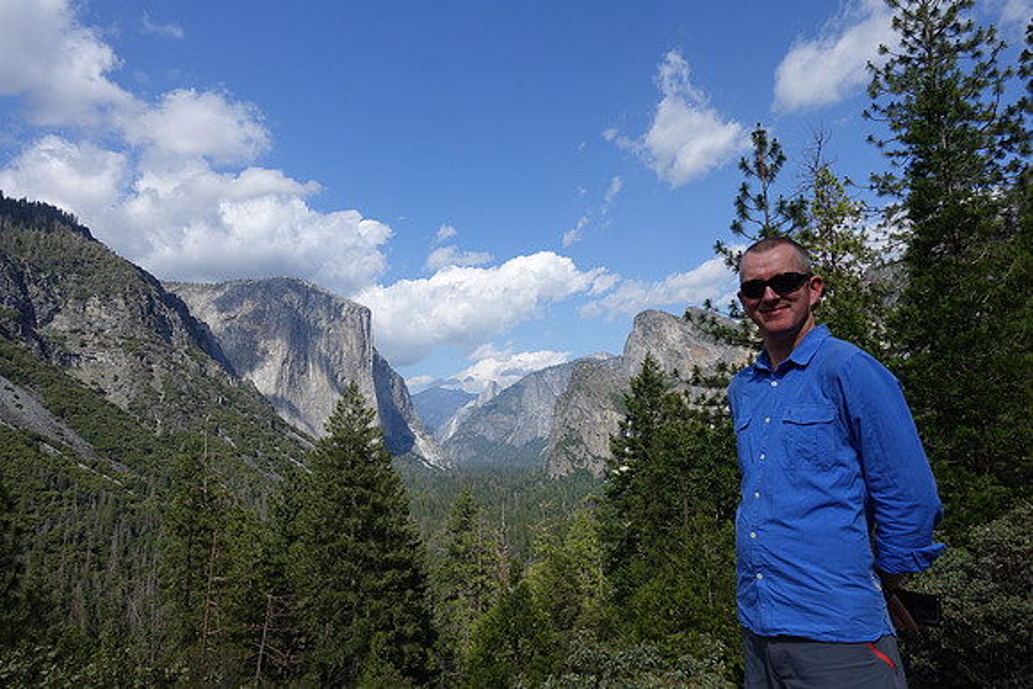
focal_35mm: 24
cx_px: 516
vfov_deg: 53.2
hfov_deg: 73.7
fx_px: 689
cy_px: 344
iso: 125
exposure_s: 1/640
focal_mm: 8.8
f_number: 5.6
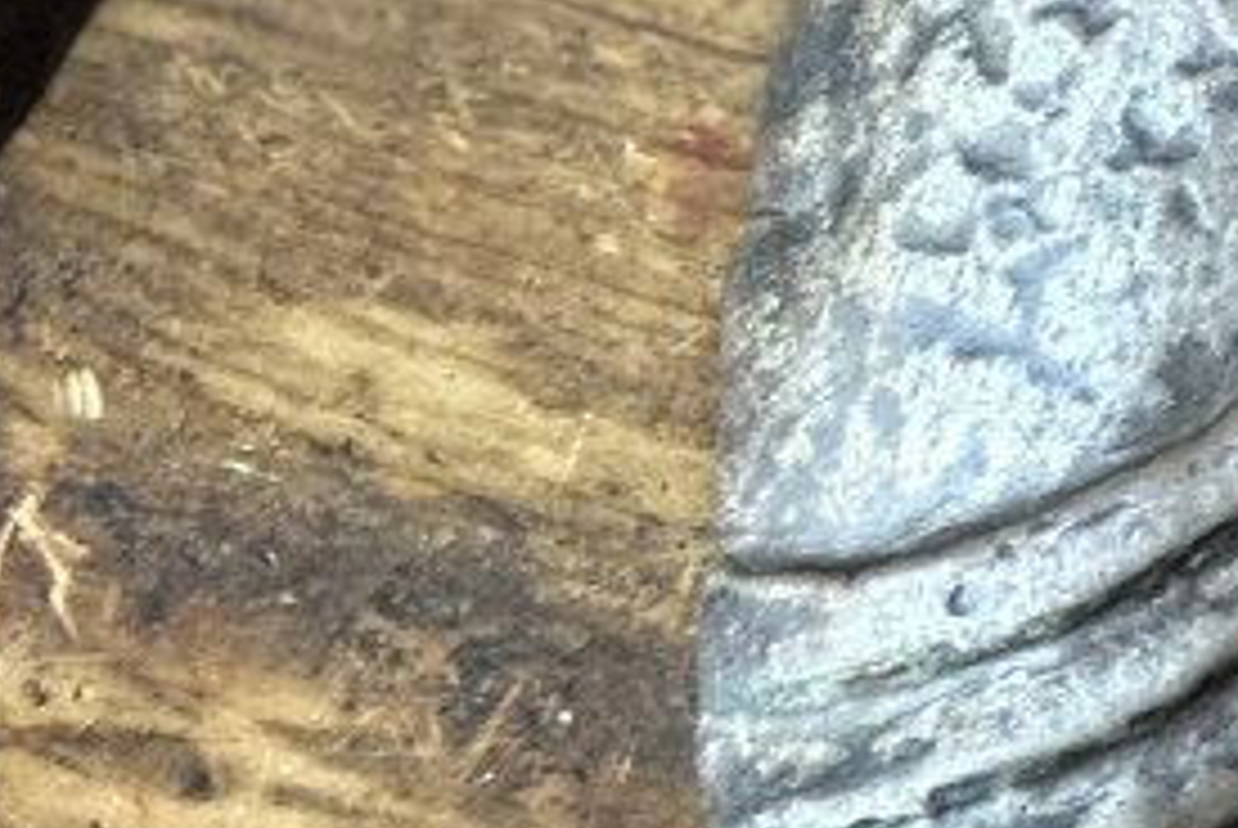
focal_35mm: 349
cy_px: -832
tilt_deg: -58.6
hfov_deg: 5.9
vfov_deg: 3.9
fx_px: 12014
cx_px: 666
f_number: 2.8
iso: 250
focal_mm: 9
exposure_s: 1/33
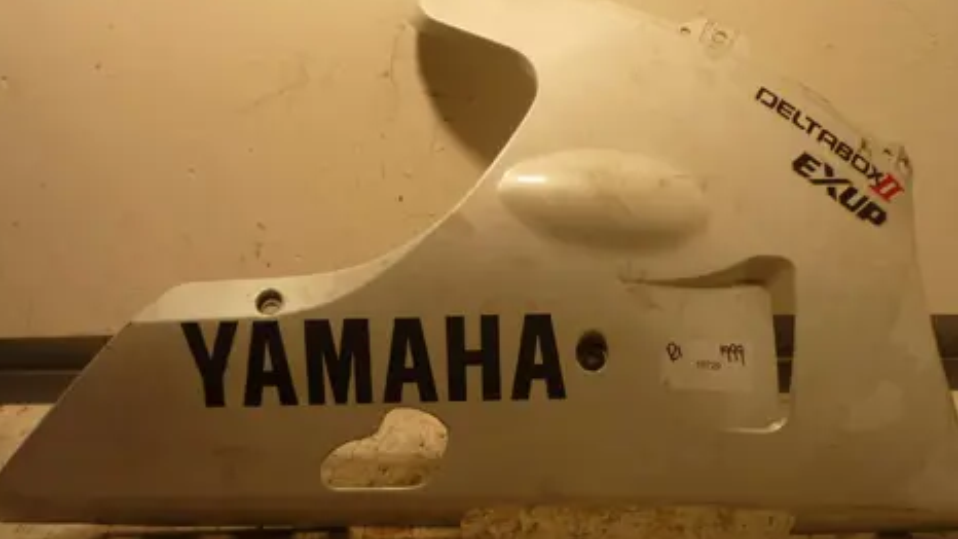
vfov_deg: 32.0
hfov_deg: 54.0
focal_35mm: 37
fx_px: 940
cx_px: 469
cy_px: 278
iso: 80
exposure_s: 1/60
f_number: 2.8
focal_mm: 5.5
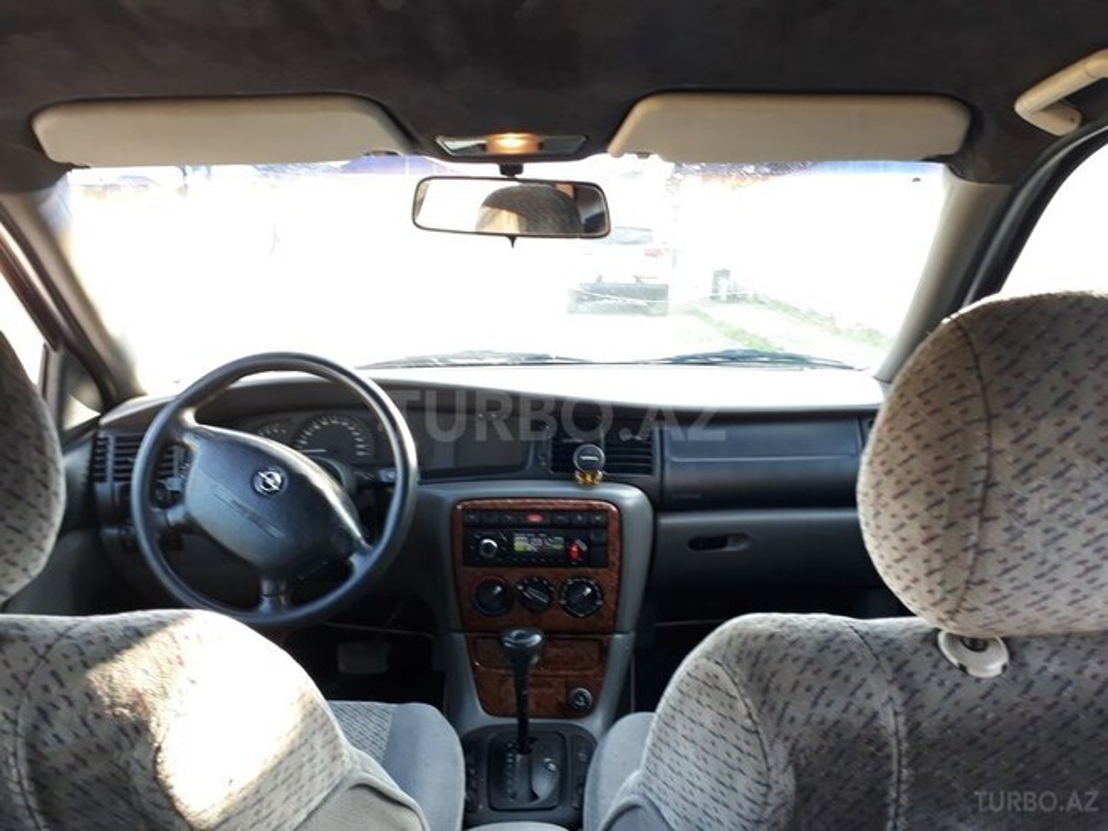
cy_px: 416
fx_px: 864
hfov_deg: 65.3
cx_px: 554
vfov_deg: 51.4
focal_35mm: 27
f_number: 1.9
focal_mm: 3.6
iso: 40
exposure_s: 1/33
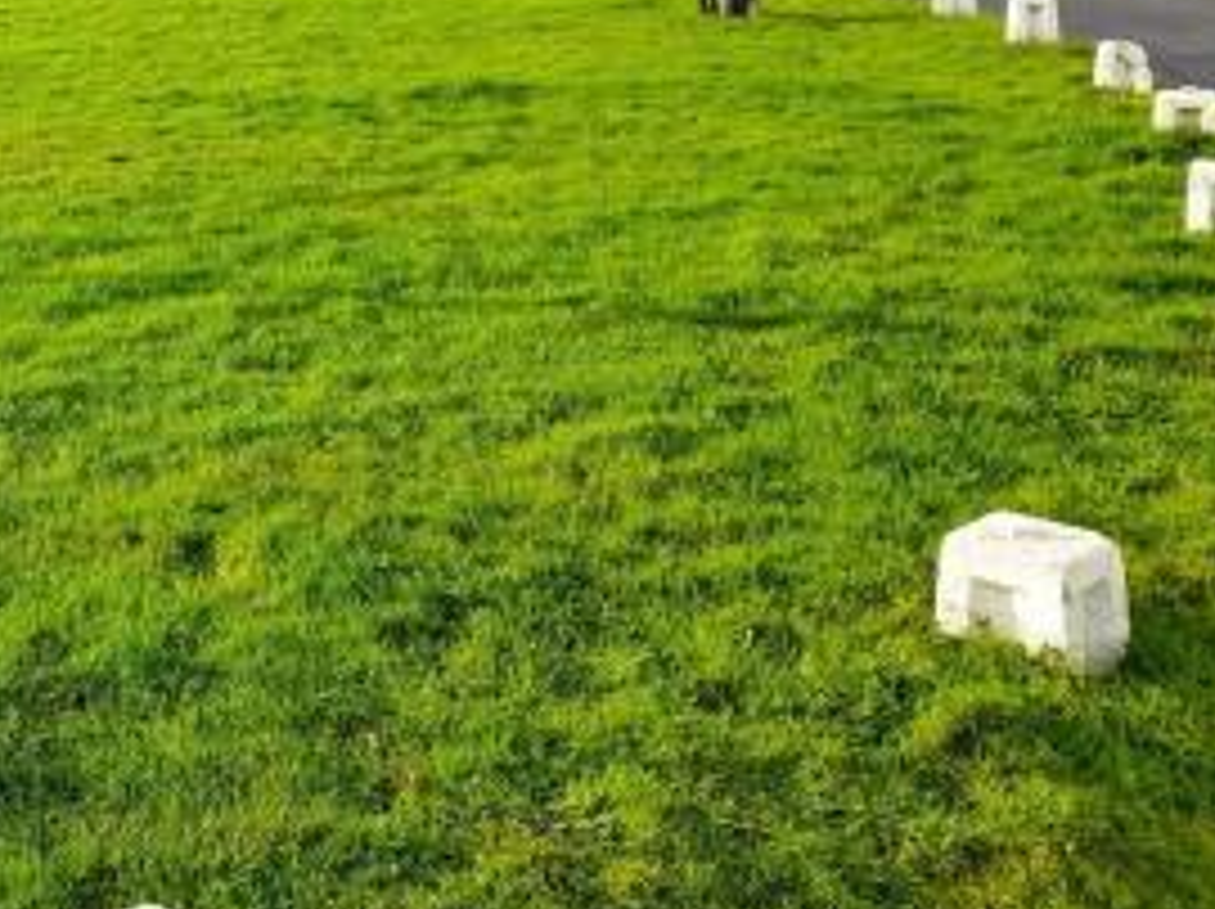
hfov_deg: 32.0
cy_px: 47
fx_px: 1894
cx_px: -79
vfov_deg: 25.9
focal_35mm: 54
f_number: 2
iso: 20
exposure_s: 1/344
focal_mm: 4.6
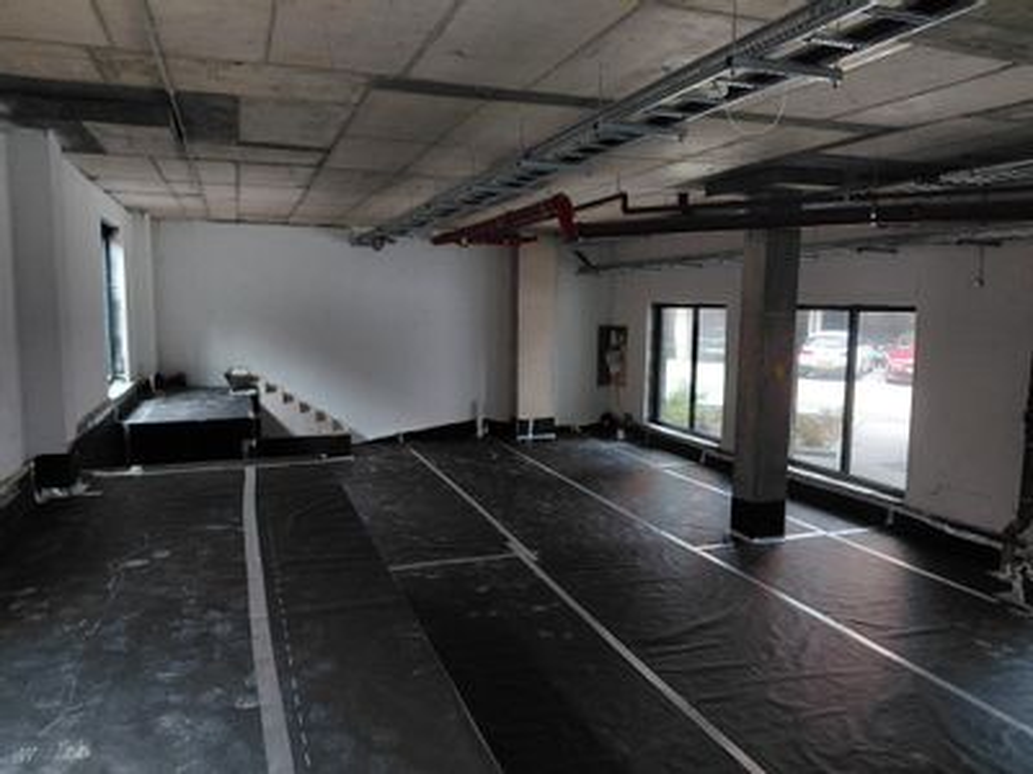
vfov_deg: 54.9
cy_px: 387
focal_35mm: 25
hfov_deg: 69.4
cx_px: 516
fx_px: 746
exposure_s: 1/50.1
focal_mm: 4.69
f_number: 1.8
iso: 160
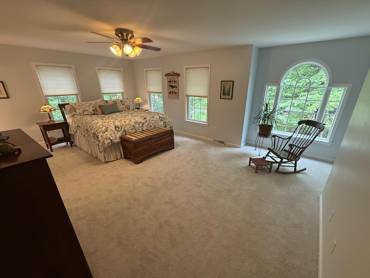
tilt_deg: -22.5
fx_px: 160
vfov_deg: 81.6
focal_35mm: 15
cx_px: 195
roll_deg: +0.2
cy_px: 149
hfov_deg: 98.1
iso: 250
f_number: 2.2
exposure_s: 1/60
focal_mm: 2.22
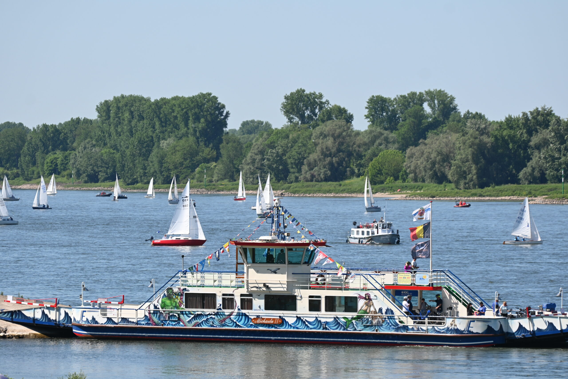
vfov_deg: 4.4
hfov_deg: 6.5
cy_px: 190
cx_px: 284
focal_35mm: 315
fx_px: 4970
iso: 100
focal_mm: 210
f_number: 6.3
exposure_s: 1/640
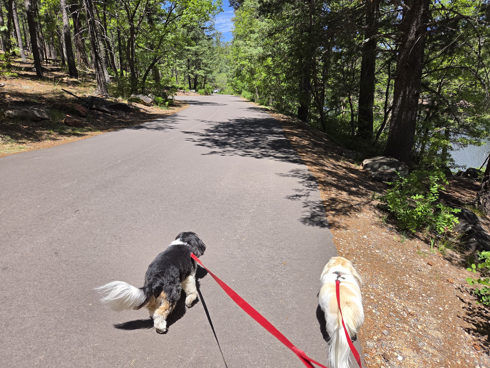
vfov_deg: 58.9
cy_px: 184
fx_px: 326
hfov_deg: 73.9
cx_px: 245
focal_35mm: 23
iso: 80
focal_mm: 5.4
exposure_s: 1/3100
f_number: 1.8
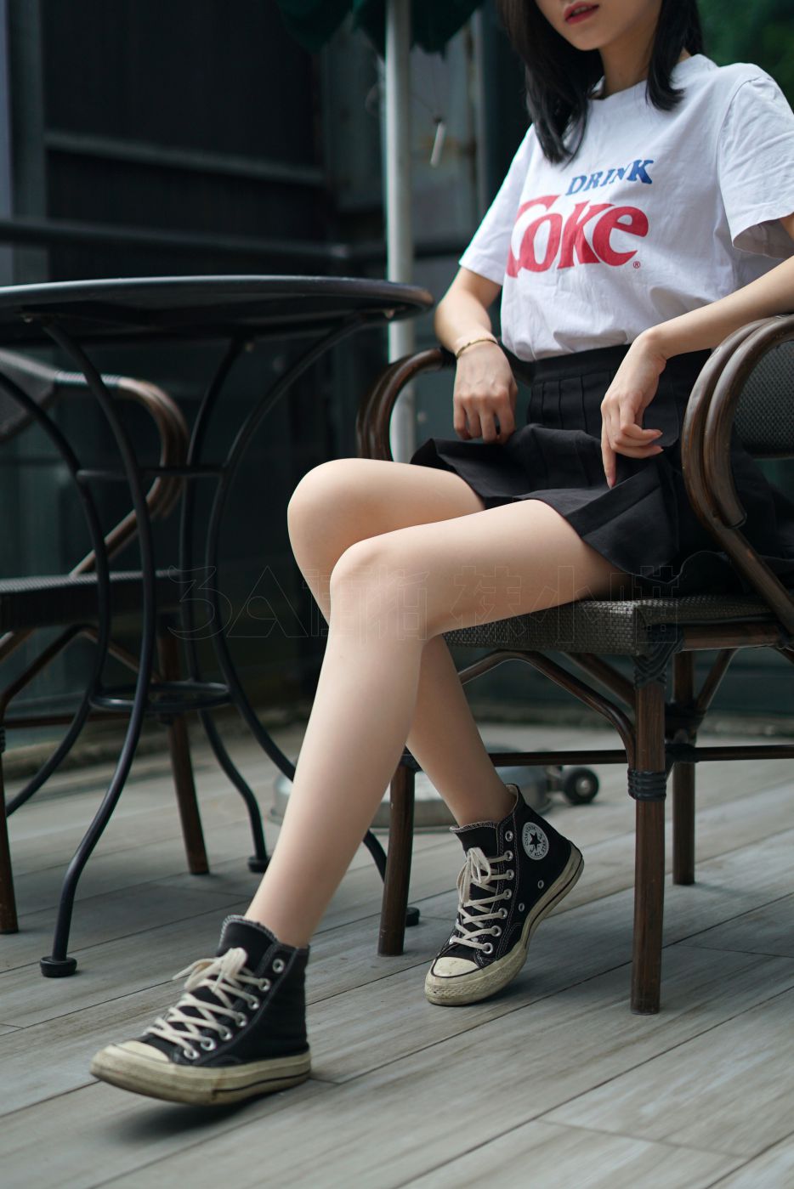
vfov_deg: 39.6
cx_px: 397
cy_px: 594
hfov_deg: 27.0
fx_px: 1652
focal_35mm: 50
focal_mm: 50
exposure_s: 1/5000
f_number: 1.8
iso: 200
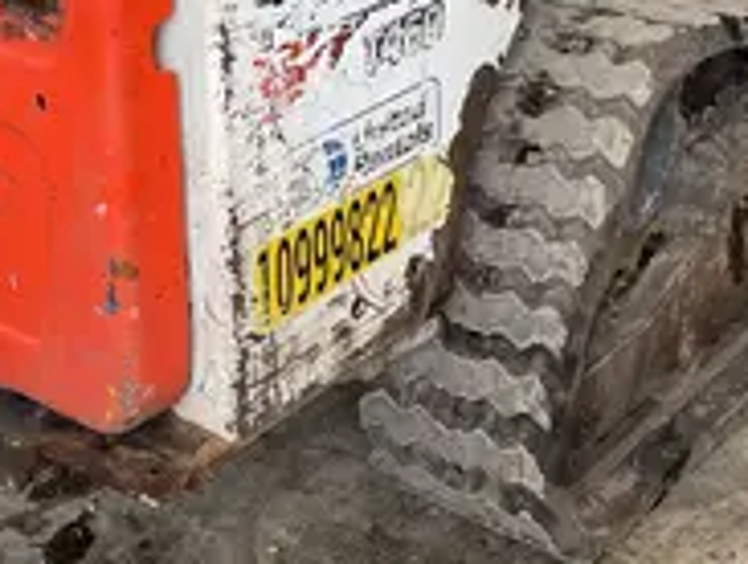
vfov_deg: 17.9
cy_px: -145
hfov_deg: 24.9
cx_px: 446
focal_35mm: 78
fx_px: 1689
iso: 32
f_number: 1.6
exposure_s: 1/121
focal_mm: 4.2
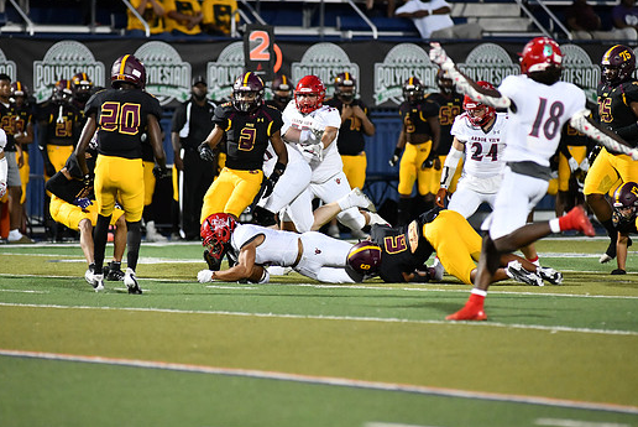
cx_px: 282
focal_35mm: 337
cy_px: 205
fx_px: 5977
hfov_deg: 6.1
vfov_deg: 4.1
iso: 7200
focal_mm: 300
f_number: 4
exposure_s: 1/1250
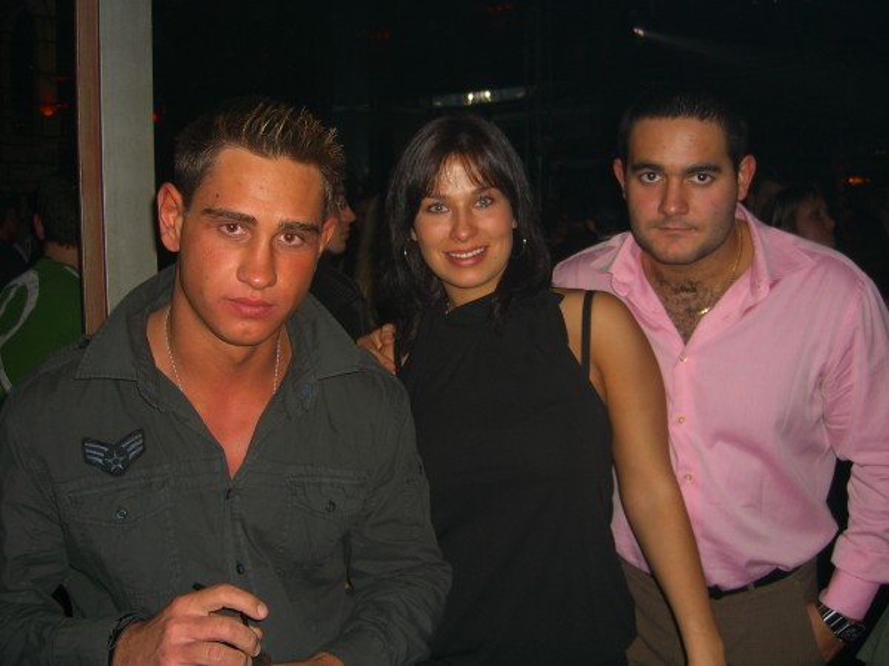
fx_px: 976
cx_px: 444
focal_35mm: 38
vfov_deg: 37.7
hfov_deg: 49.0
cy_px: 333
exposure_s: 1/60
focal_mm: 7.9
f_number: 2.8
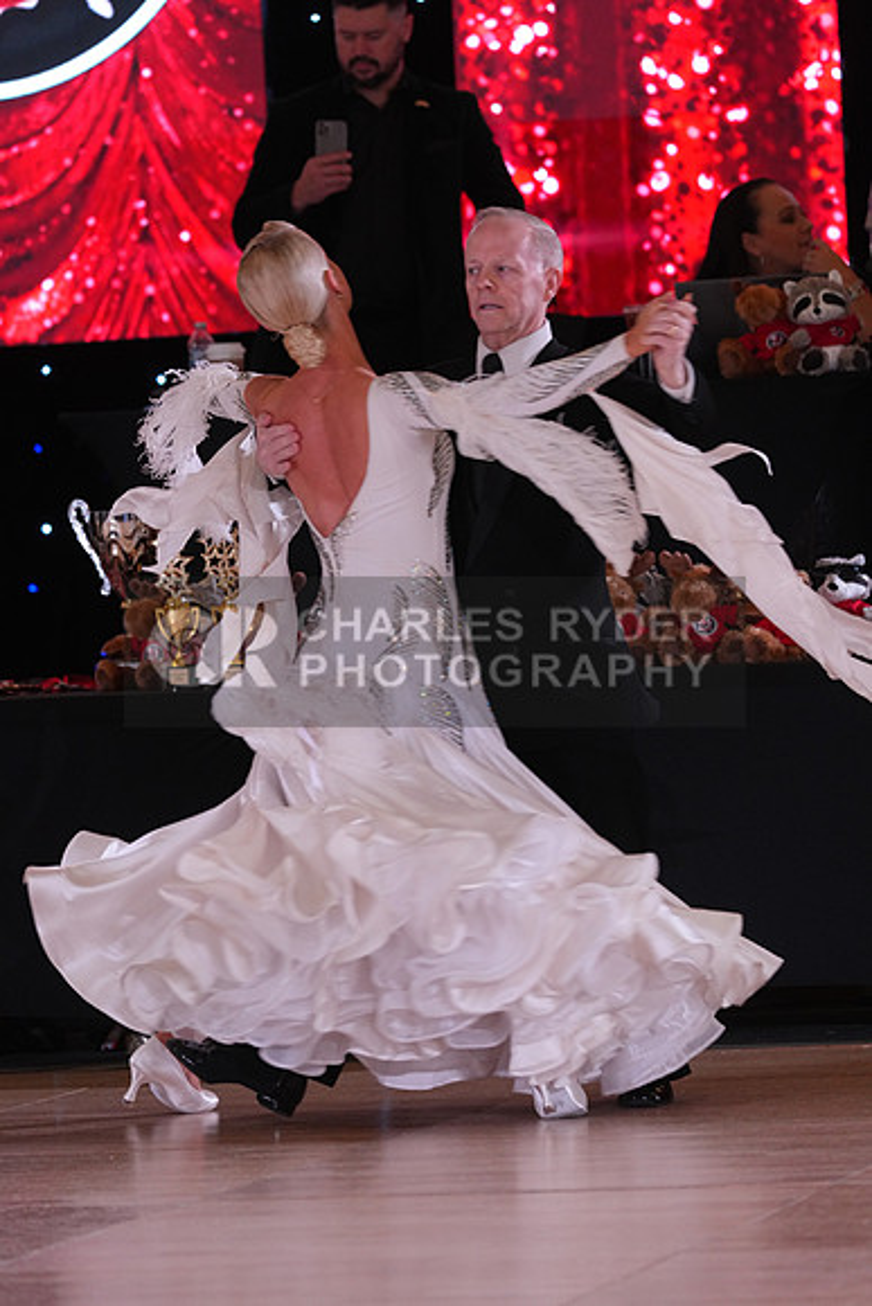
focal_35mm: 190
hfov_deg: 7.2
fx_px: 6899
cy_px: 653
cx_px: 436
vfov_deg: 10.8
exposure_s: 1/250
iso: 2500
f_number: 4.5
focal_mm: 190
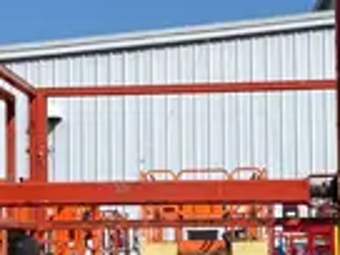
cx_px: 152
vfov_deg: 14.0
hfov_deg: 18.7
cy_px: 196
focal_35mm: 105
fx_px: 1031
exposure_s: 1/3984
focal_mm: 4.25
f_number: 1.8
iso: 32
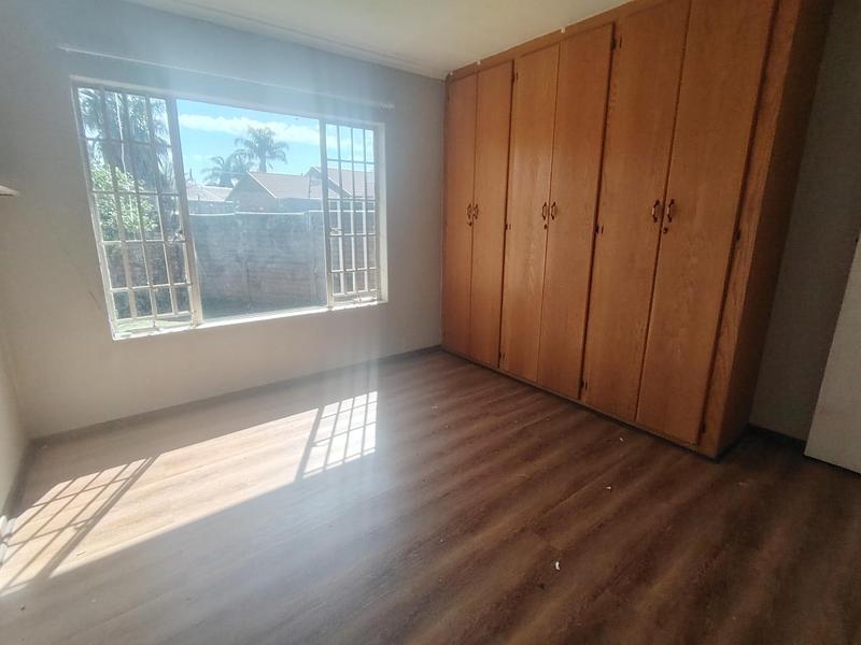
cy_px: 322
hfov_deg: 91.0
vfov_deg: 74.7
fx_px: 423
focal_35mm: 17
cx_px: 430
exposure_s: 1/490
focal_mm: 1.42
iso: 100
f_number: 2.2
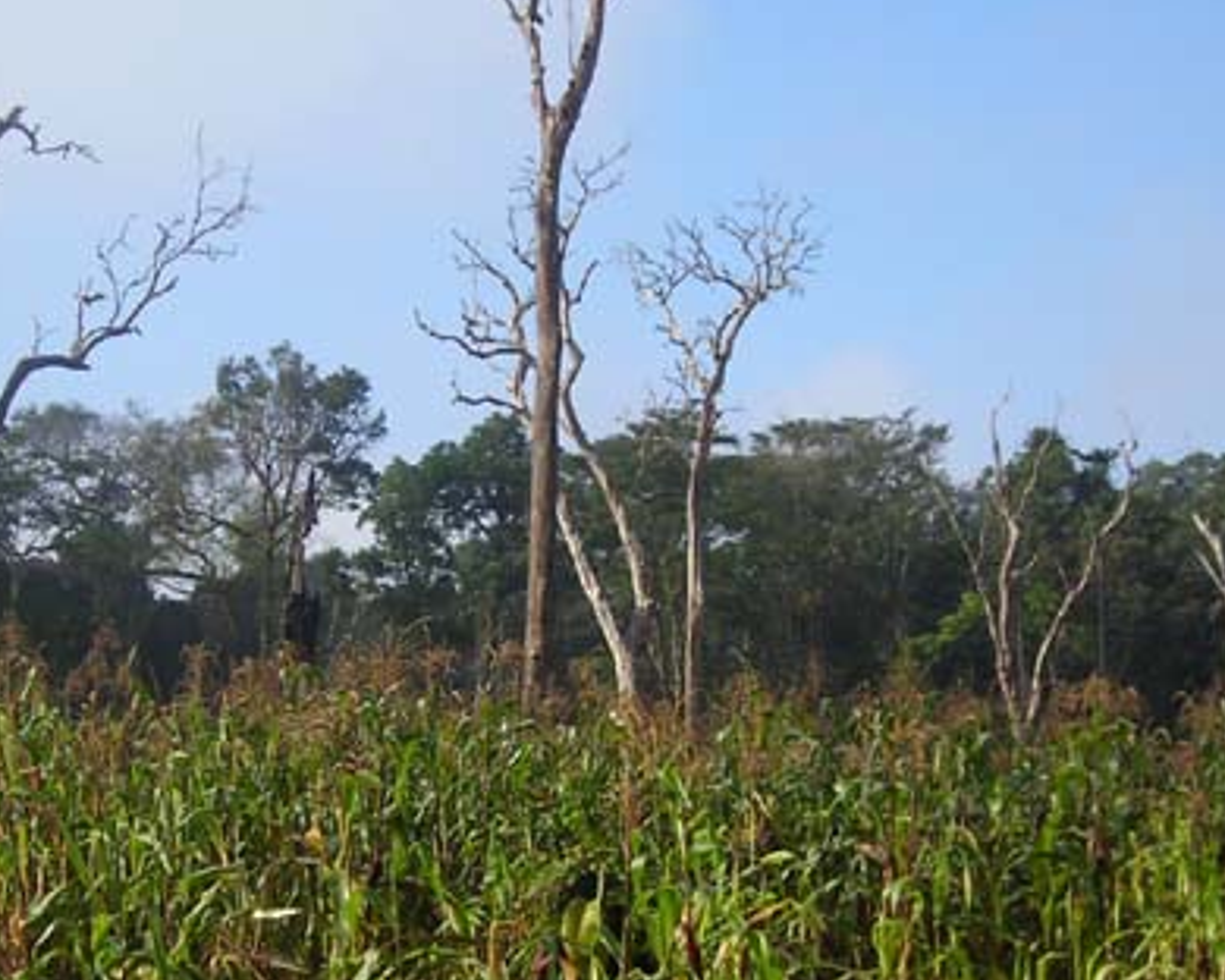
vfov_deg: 20.1
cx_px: 581
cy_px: 578
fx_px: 2755
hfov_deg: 25.1
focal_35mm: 76
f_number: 3.2
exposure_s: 1/488
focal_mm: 6.3
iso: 50
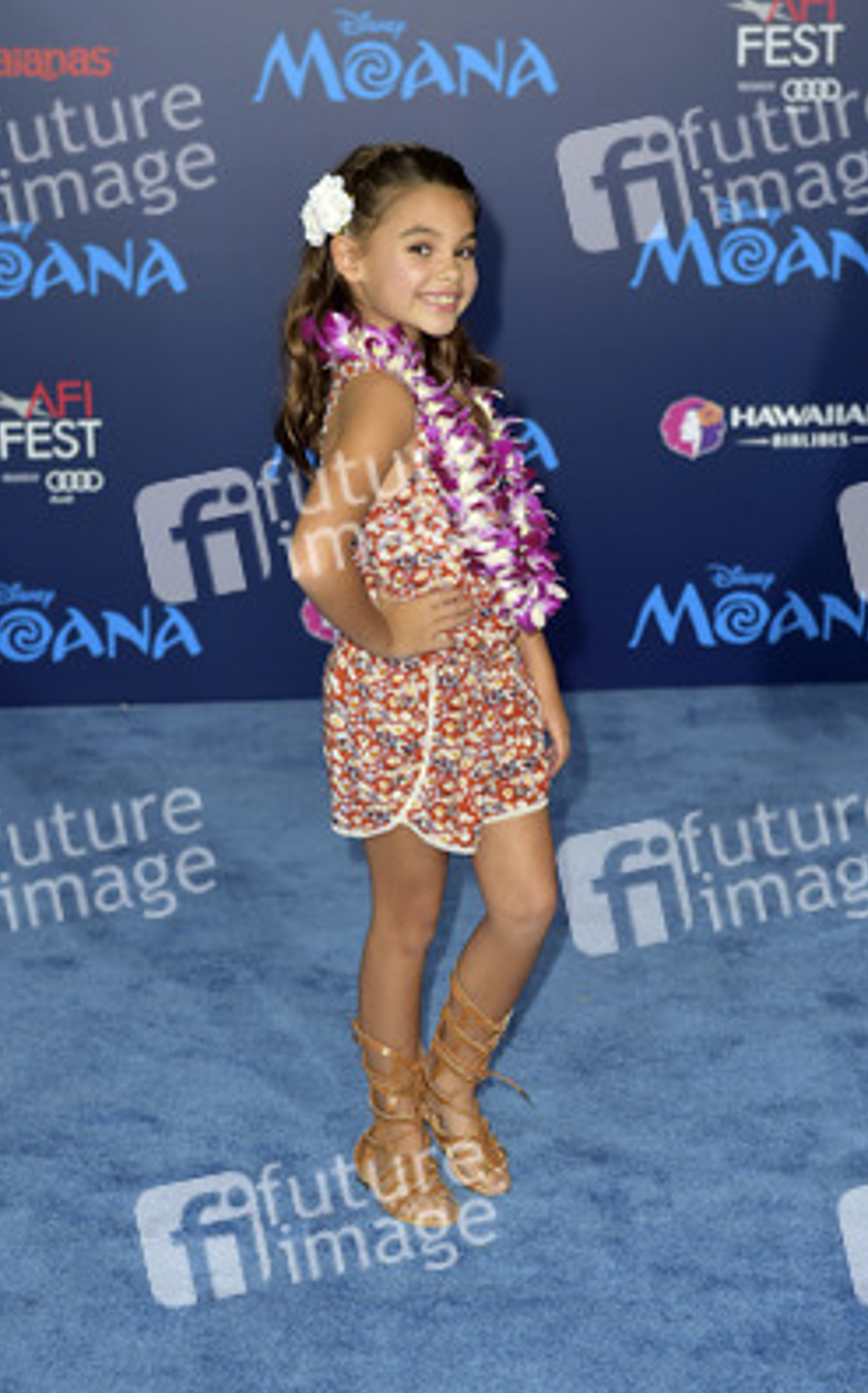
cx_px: 420
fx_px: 2577
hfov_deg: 19.1
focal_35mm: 68
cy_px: 696
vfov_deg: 30.2
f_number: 4.5
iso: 400
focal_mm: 66
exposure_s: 1/320
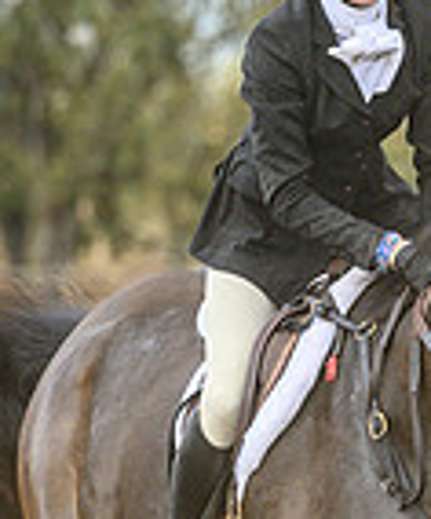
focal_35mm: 631
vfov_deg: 3.0
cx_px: 681
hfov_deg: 2.5
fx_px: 9834
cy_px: 478
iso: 400
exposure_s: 1/1000
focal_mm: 125
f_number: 3.5
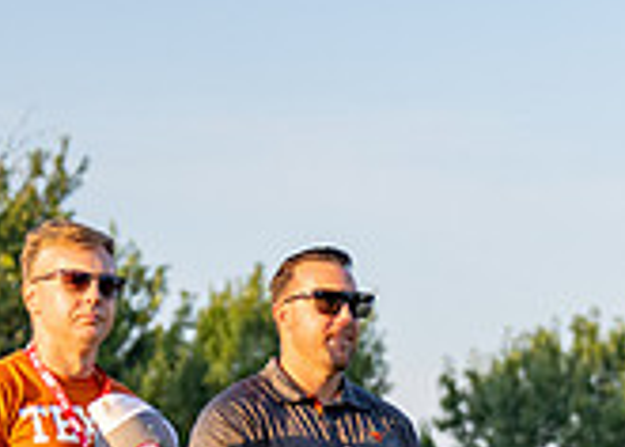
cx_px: 904
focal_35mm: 266
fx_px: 4724
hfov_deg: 7.5
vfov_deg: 5.4
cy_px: 745
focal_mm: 70
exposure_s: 1/1600
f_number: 2.8
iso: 400
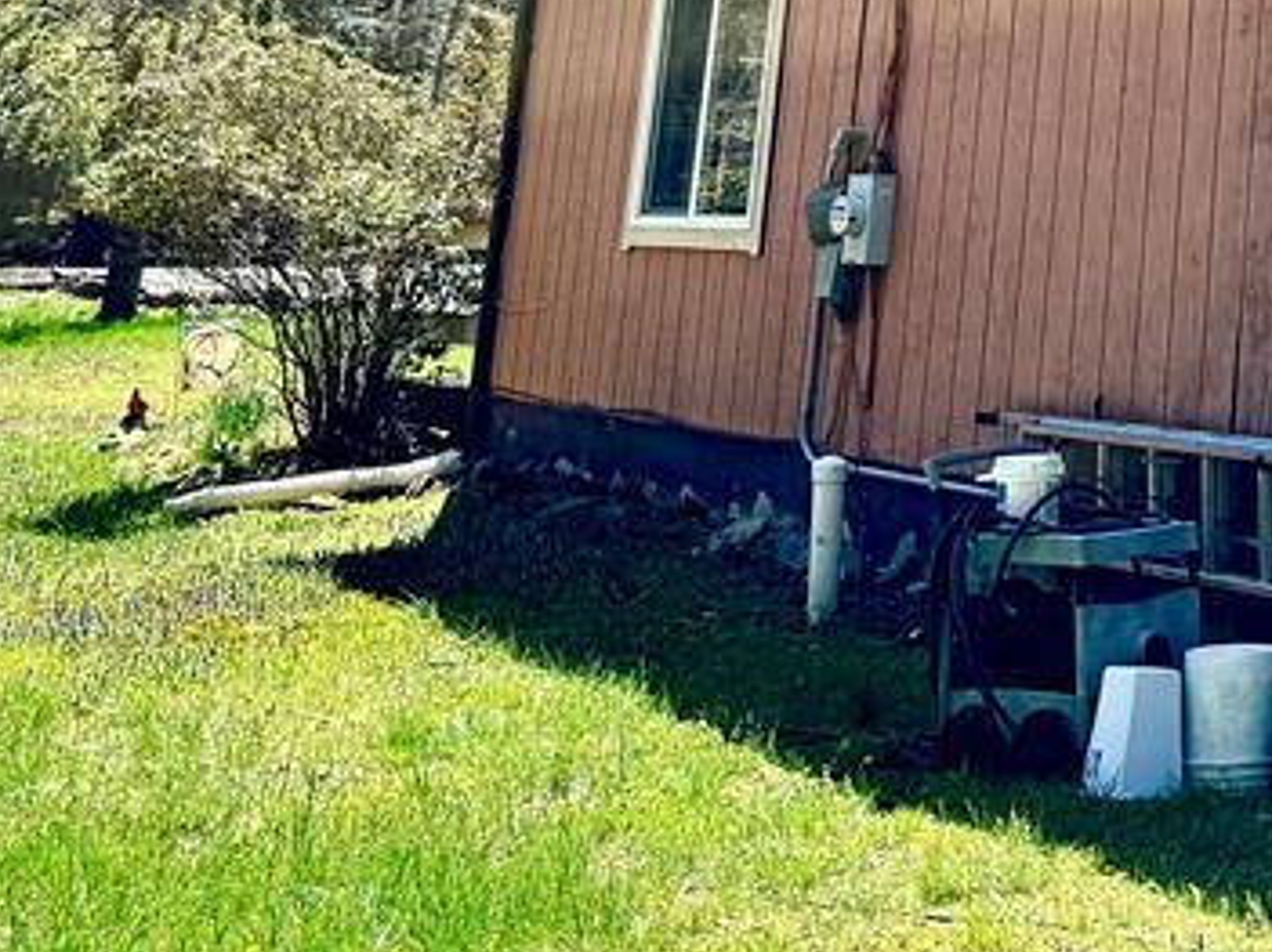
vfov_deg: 19.4
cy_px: -290
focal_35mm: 70
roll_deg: -2.1
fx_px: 2571
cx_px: 1417
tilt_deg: +11.6
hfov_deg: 25.6
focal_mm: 6.76
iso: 80
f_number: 1.78
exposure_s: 1/1637
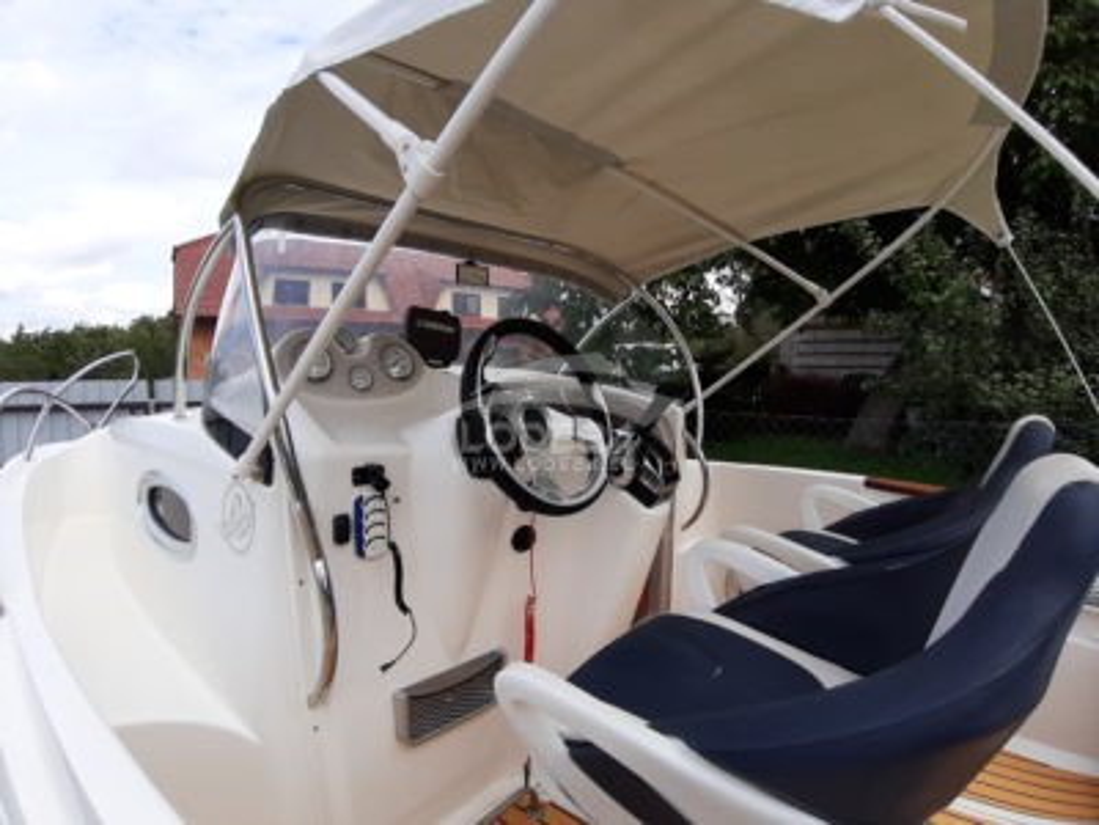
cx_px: 550
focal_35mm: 18
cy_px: 412
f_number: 2.4
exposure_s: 1/676
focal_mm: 1.87
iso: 40
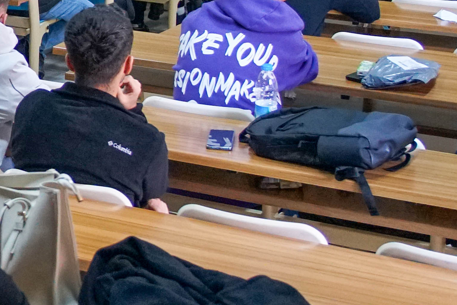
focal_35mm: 106
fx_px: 1346
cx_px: -269
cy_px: 6
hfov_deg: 17.0
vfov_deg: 12.8
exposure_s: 1/200
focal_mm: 18
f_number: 2.8
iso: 2000
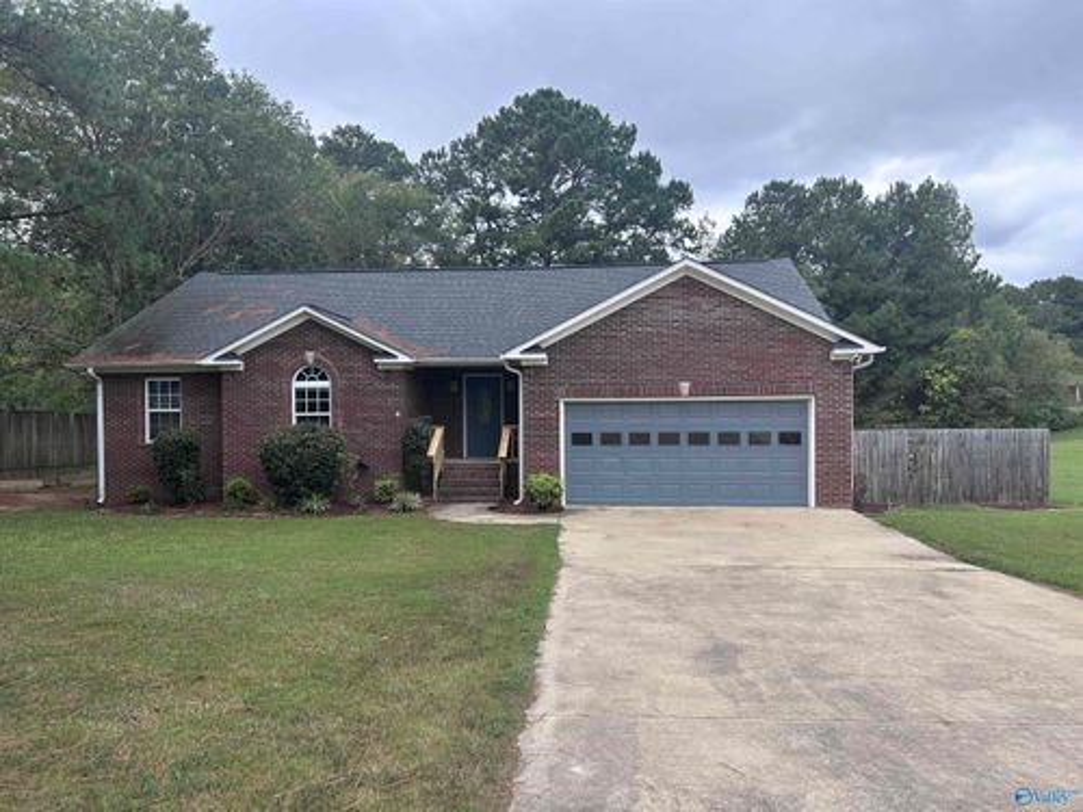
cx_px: 542
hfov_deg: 67.3
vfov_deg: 53.1
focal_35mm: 26
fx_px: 813
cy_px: 406
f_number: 1.5
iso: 50
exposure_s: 1/1468
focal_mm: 5.7
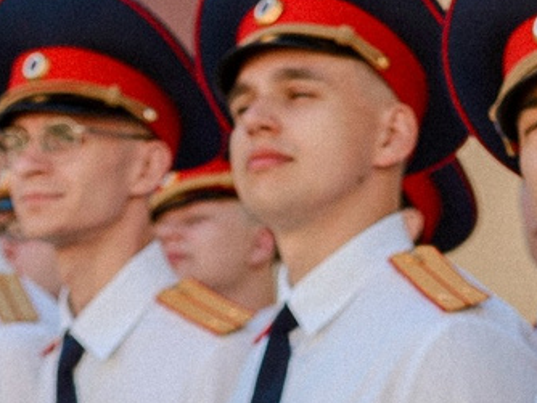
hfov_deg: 7.6
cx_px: 590
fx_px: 4005
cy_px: 847
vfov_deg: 5.6
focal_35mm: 258
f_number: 4
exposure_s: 1/640
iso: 100
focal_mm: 35
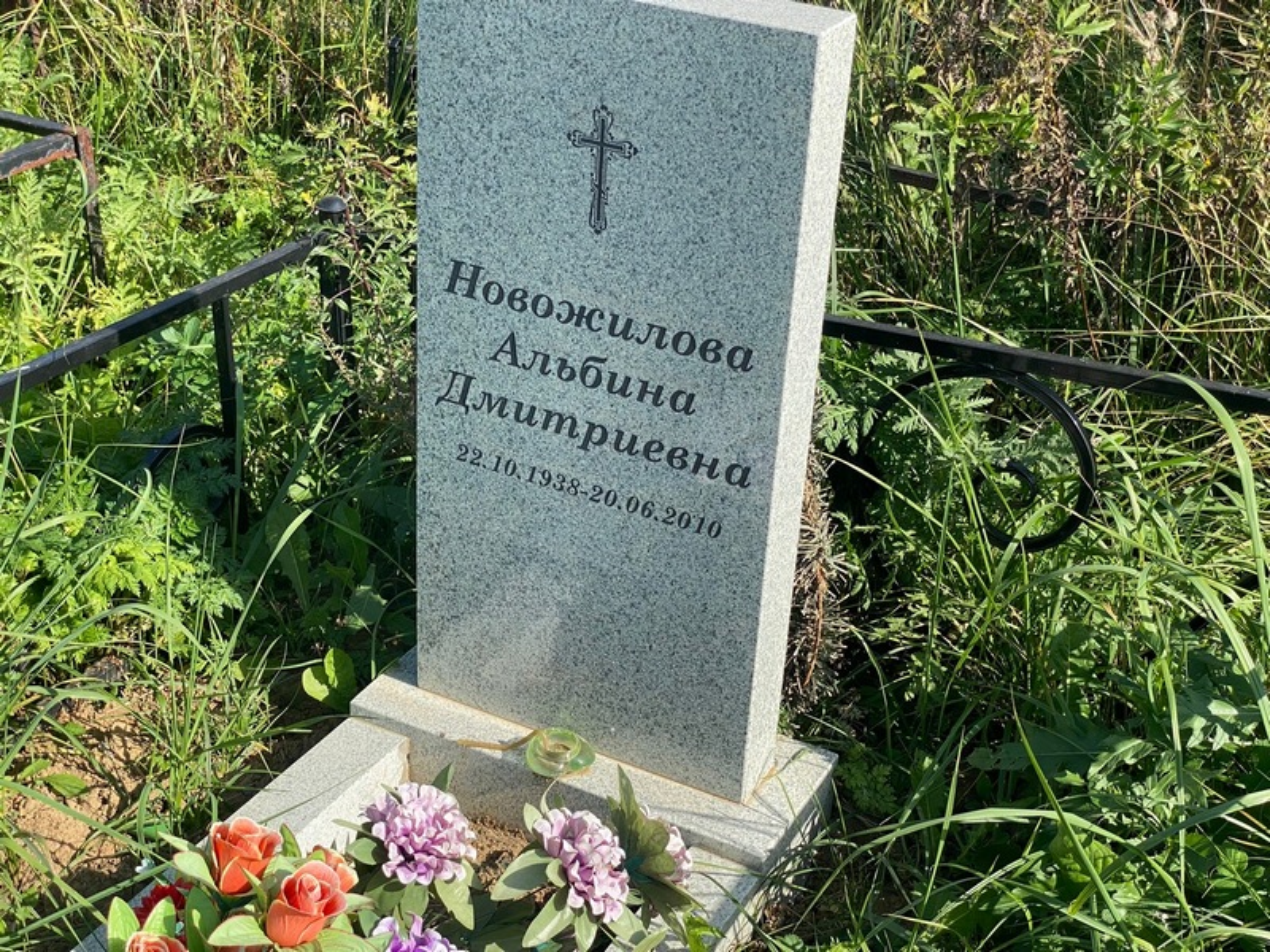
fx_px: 1908
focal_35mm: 52
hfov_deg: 36.8
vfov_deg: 28.0
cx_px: 635
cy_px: 476
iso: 20
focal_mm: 6
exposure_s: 1/727
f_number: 2
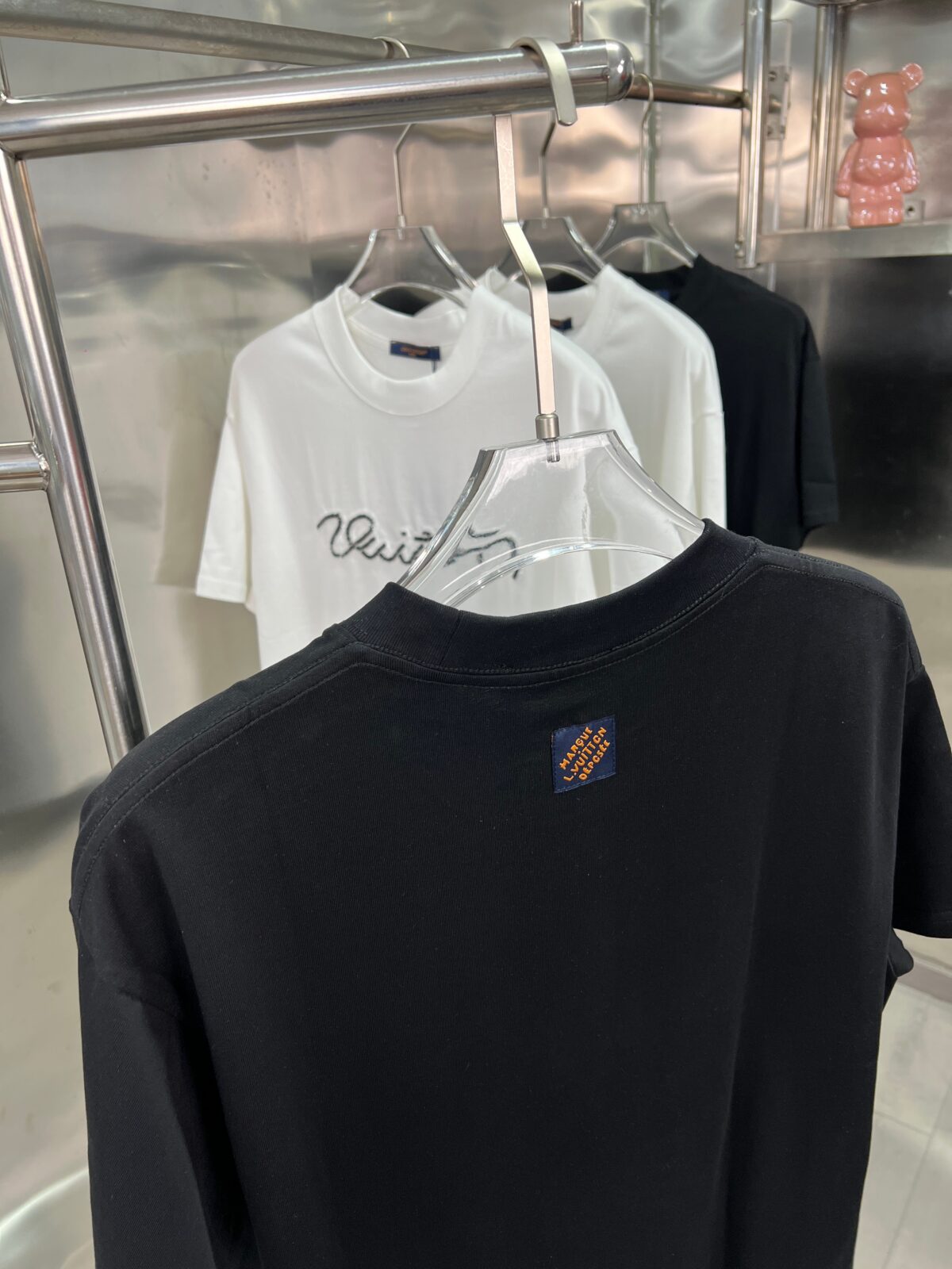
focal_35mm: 26
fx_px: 953
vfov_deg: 67.3
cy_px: 634
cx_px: 476
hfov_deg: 53.1
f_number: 1.5
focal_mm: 5.7
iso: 80
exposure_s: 1/100
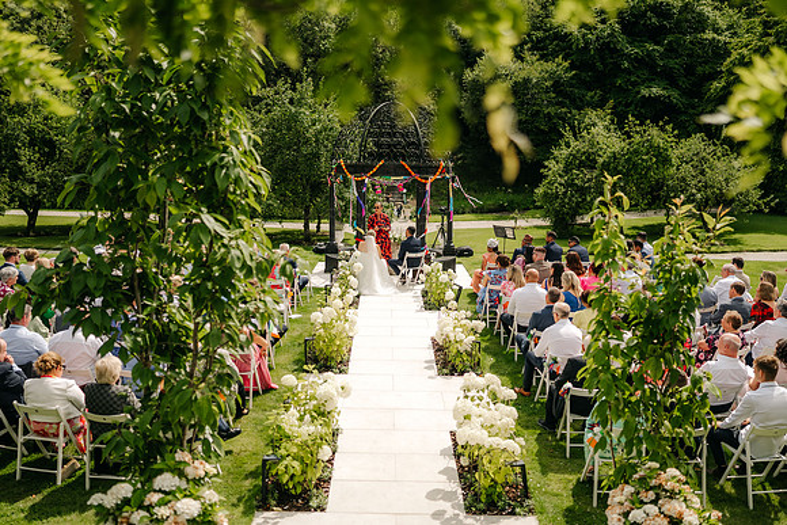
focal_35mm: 36
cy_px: 262
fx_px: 780
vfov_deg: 37.2
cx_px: 399
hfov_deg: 53.5
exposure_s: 1/6400
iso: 100
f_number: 1.4
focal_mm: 35
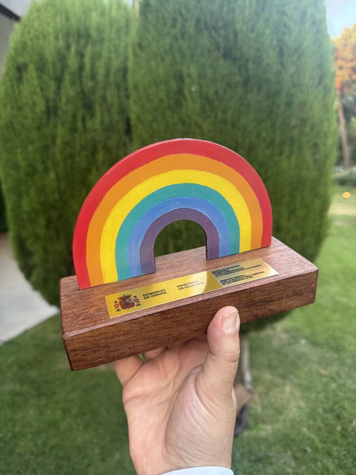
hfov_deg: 56.8
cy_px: 238
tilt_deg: -7.2
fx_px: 329
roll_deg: +3.3
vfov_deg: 71.6
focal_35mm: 24
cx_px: 178
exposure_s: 1/86
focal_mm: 6.76
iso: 200
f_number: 1.78
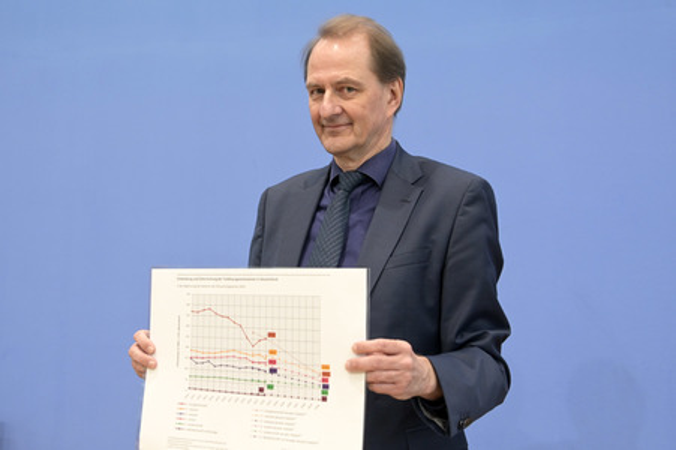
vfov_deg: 30.5
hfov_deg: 44.5
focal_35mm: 44
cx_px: 338
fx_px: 826
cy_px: 225
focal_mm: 44
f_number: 5
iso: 4000
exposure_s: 1/400
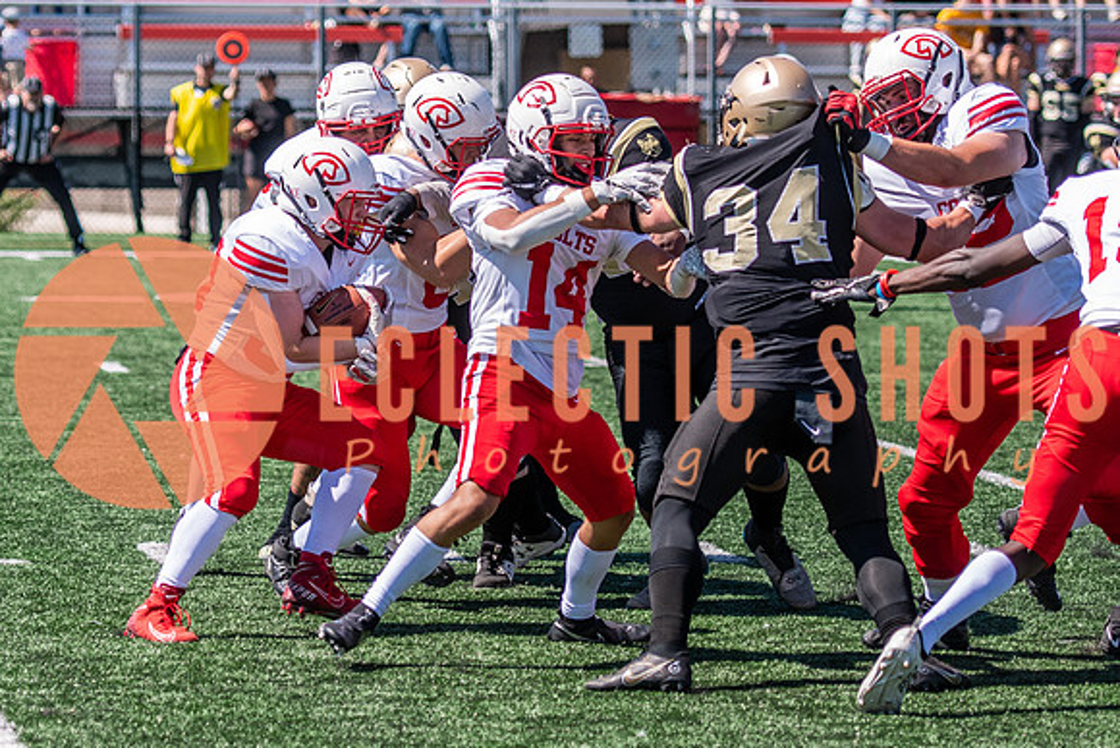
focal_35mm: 235
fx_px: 7324
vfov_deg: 5.8
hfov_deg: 8.7
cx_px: 314
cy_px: 337
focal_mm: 95
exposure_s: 1/2000
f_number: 2.8
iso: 160
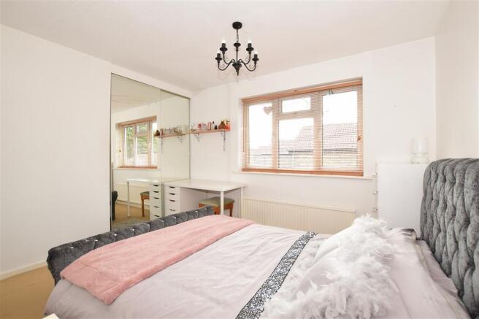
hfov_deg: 100.4
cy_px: 160
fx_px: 200
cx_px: 240
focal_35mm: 15
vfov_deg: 77.3
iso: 400
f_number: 7.1
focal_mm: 10
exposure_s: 1/50
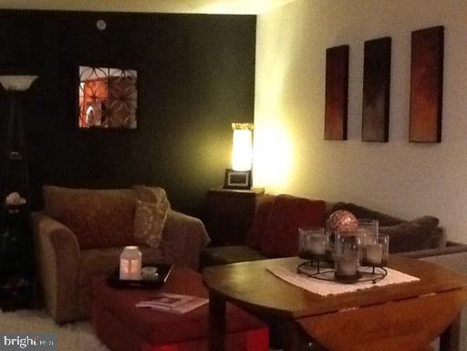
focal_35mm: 44
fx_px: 594
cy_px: 176
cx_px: 234
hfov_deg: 42.9
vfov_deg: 32.9
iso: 640
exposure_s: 1/15
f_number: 2.4
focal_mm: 2.03
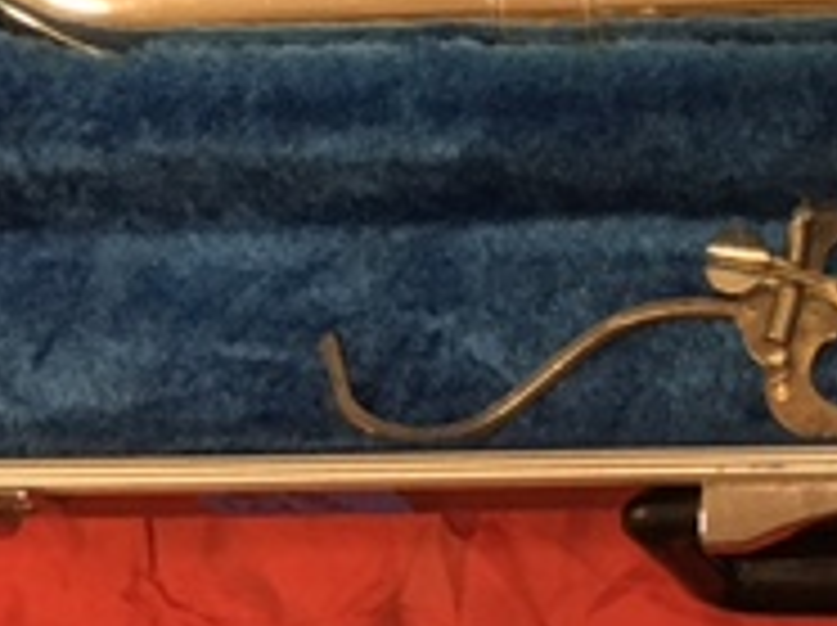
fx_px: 2415
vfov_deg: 13.6
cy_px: -396
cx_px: 1062
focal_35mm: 100
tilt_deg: -78.5
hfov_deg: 18.4
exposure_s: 1/25
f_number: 2.2
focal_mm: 4.15
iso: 200
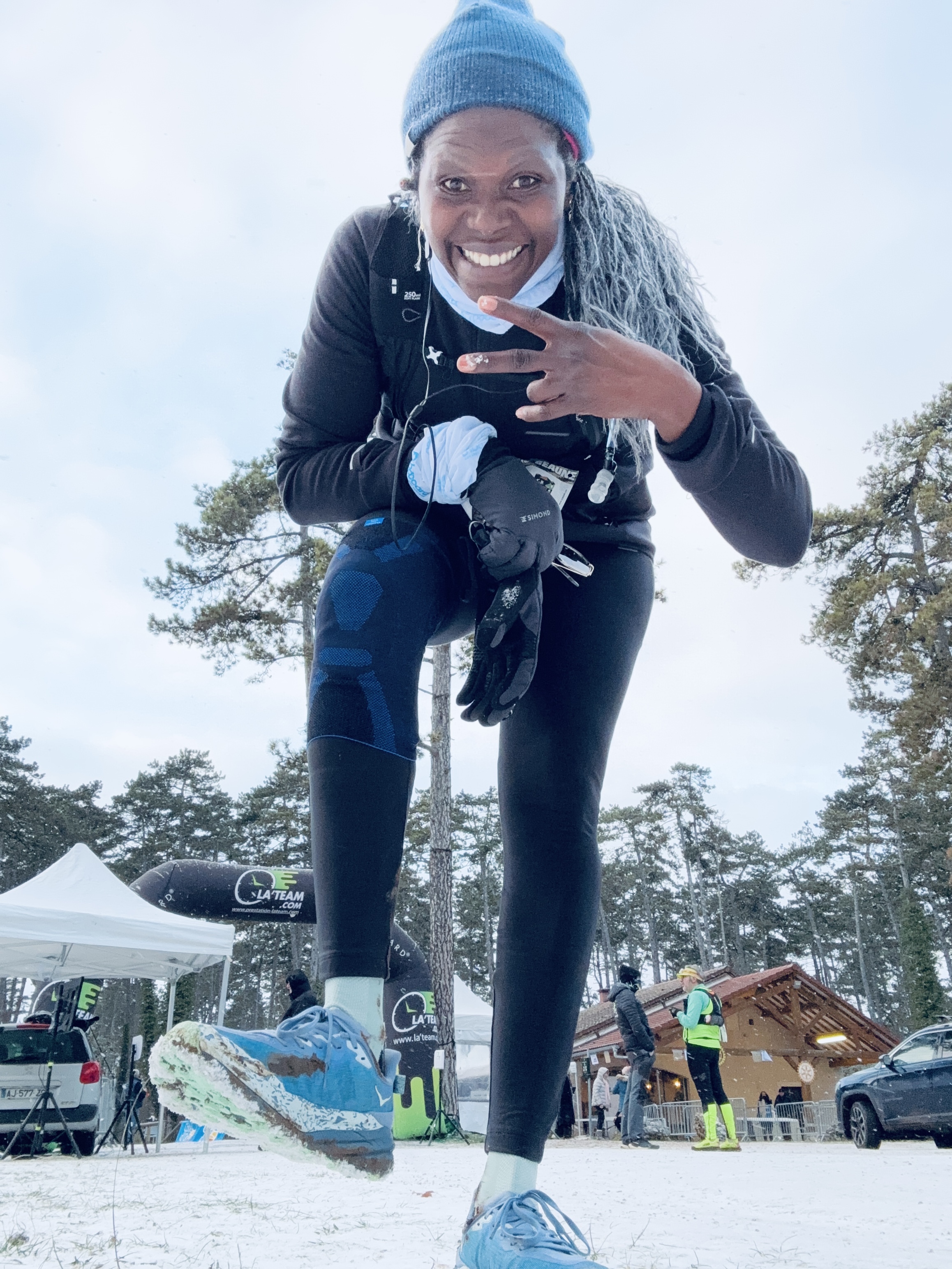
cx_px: 476
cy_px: 634
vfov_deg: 60.0
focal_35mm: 30
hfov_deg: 46.8
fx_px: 1100
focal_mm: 2.69
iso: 80
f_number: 1.9
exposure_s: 1/114
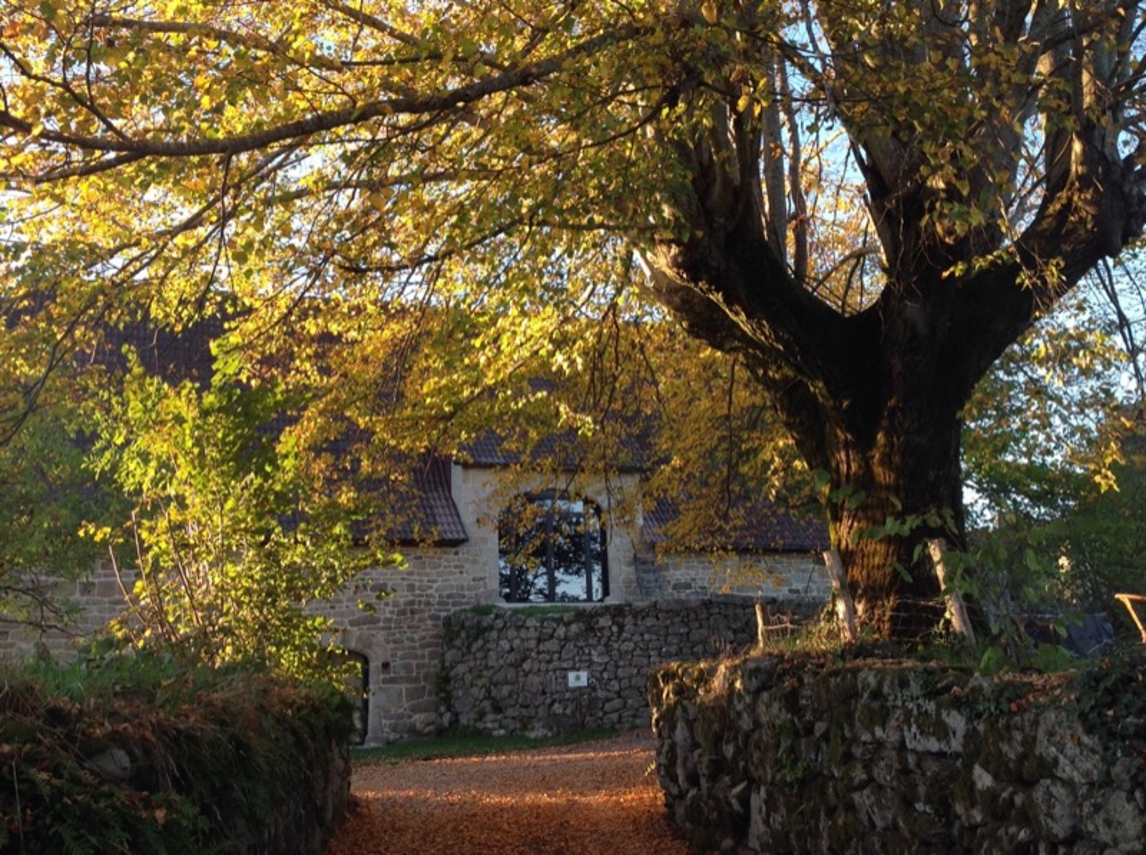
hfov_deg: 52.7
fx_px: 1157
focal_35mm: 35
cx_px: 573
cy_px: 428
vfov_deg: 40.6
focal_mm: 4.28
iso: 50
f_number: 2.4
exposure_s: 1/120
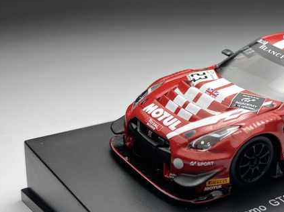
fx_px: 558
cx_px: 249
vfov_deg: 21.6
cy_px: 109
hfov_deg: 27.7
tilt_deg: -14.9
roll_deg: +0.3
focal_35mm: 68
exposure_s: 1/120
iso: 32
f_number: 1.8
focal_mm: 3.99
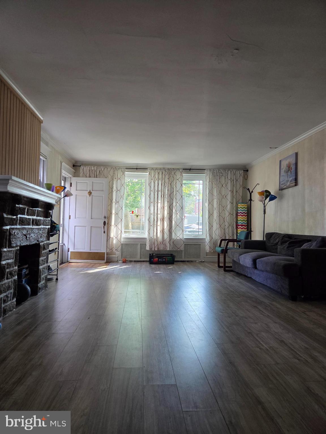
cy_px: 217
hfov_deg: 58.9
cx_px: 163
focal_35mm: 23
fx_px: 289
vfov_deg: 73.9
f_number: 1.8
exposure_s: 1/120
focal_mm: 5.4
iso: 160
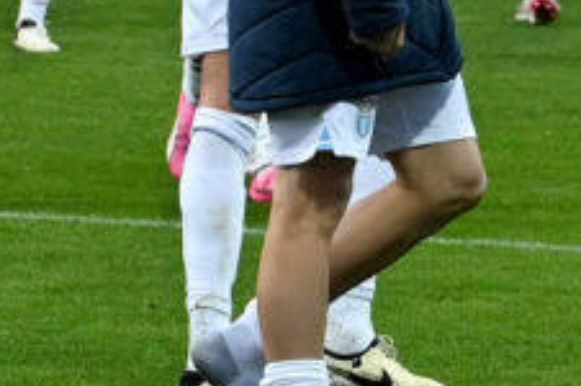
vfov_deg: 4.3
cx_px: 416
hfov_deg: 6.5
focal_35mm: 317
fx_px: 5109
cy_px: -187
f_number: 4.5
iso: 1250
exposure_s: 1/1000
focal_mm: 70
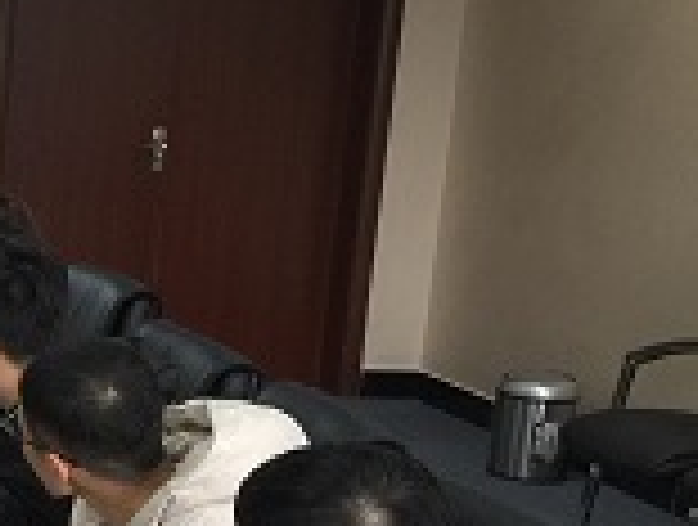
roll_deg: -2.2
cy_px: 459
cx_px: -608
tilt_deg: -12.1
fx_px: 2264
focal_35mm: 112
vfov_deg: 13.2
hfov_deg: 14.9
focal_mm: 4.15
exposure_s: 1/17
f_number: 2.2
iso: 64
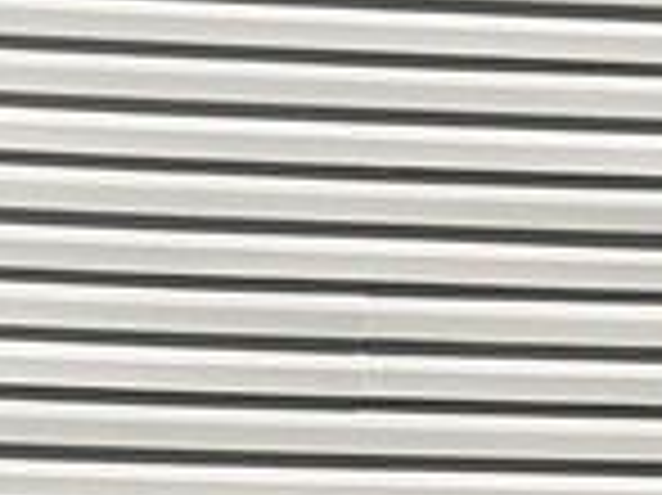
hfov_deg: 10.9
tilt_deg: +6.1
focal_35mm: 181
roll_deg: +0.0
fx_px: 3459
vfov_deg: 8.0
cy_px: 806
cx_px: 423
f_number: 1.5
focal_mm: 5.7
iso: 32
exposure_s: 1/8696
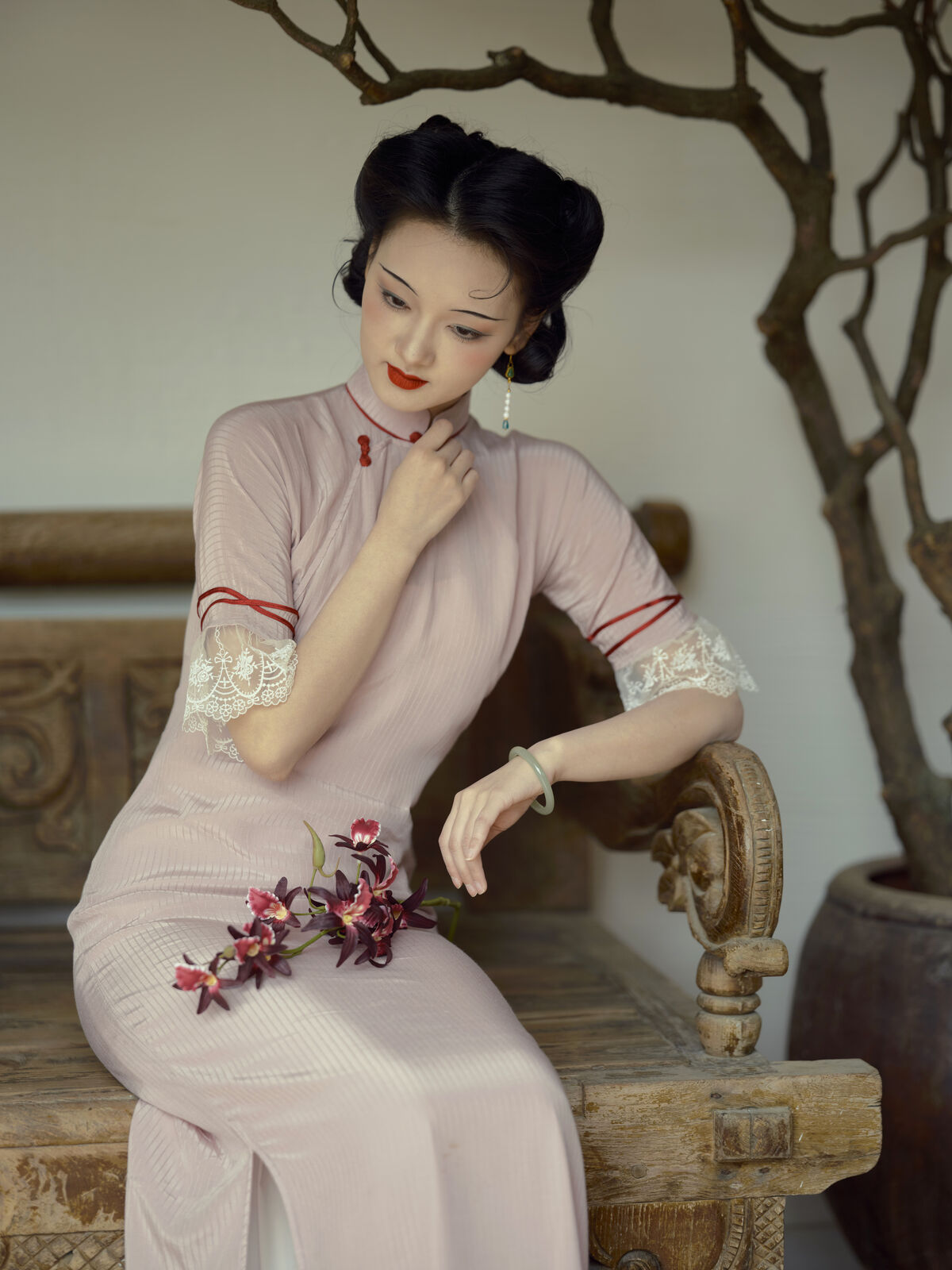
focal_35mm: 87
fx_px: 3190
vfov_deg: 22.5
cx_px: 476
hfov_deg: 17.0
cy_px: 635
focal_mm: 110
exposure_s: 1/1000
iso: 400
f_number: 2
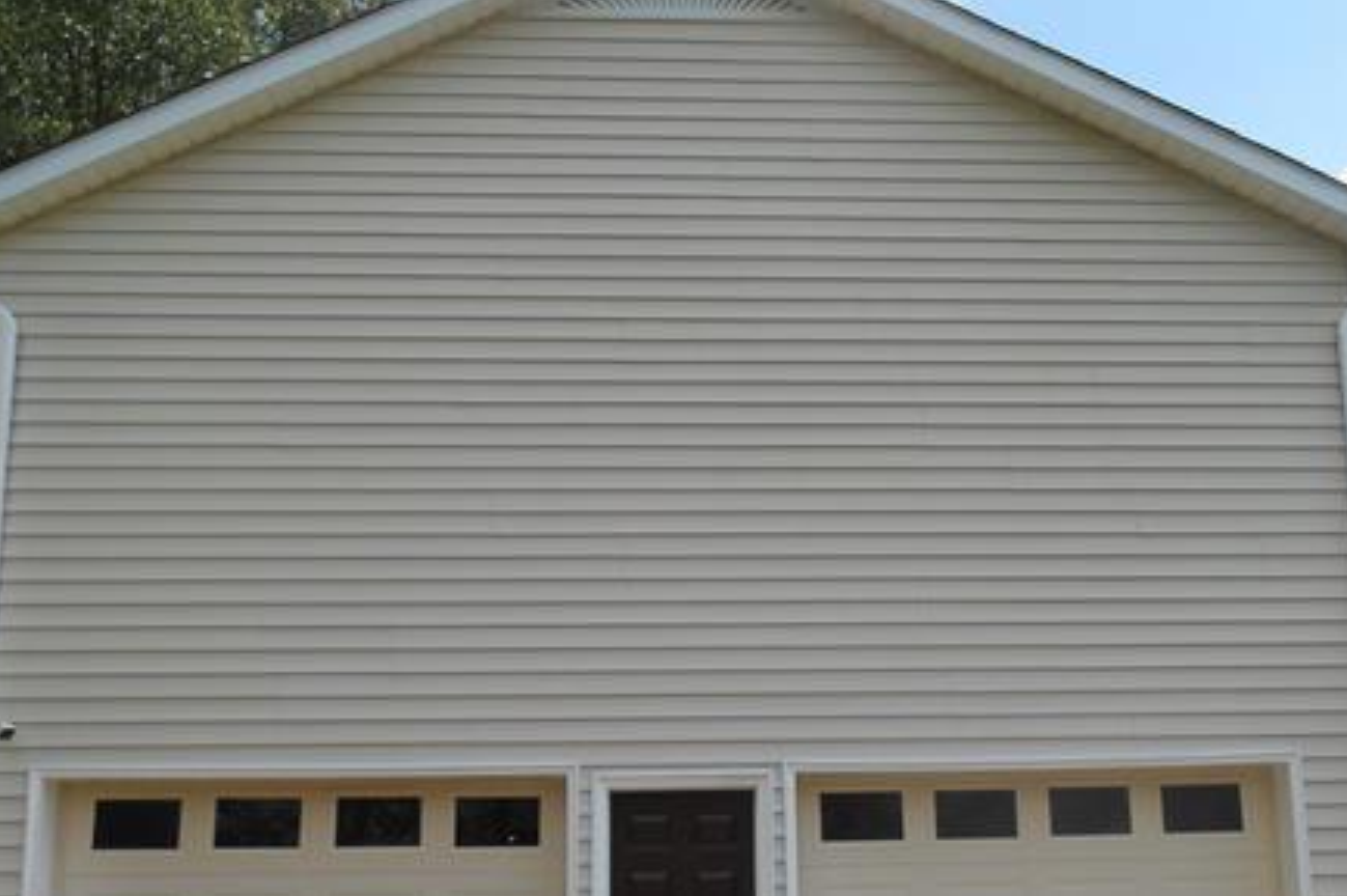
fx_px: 1495
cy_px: 591
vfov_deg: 33.1
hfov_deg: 48.4
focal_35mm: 40
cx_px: 762
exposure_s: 1/640
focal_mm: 4.7
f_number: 3.4
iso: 80
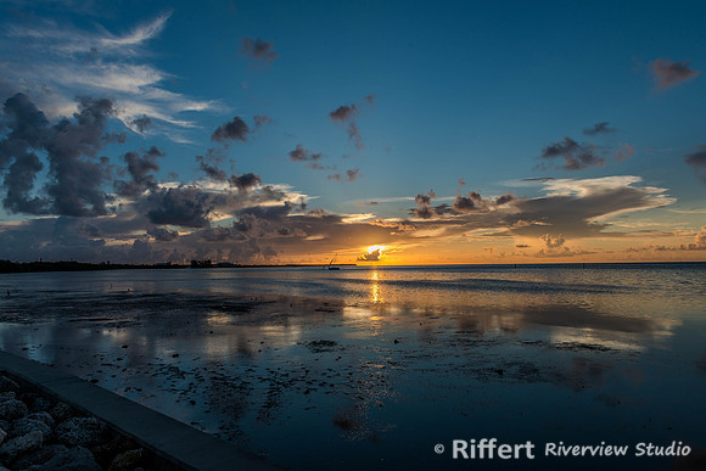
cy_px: 236
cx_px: 353
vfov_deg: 52.0
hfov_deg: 72.3
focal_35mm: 25
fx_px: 483
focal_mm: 24
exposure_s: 1/125
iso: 100
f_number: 10
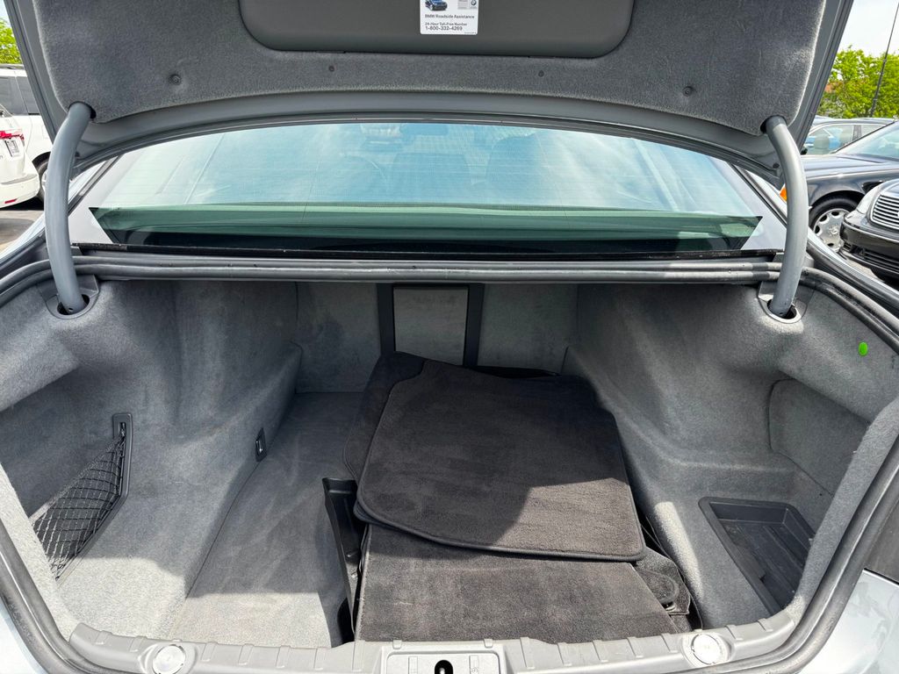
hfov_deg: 71.6
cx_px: 450
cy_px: 337
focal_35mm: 24
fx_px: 623
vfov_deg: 56.8
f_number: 1.78
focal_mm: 6.76
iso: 80
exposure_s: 1/658
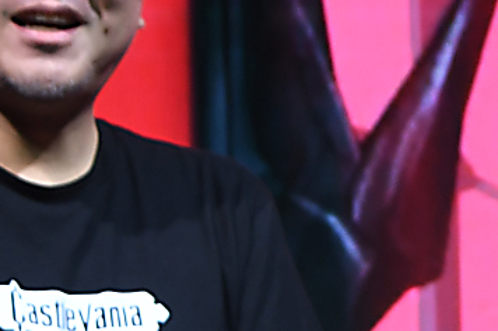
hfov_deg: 7.2
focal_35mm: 287
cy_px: 429
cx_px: 431
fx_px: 3968
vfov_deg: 4.8
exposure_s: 1/50
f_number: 8
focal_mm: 42
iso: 900
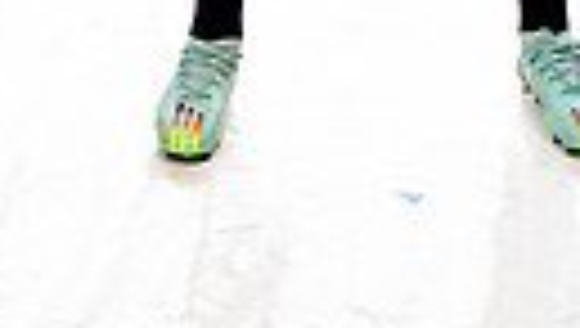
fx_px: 2865
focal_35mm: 186
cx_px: 427
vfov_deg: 6.1
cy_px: -665
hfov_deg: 11.5
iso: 800
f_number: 8
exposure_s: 1/250
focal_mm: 51
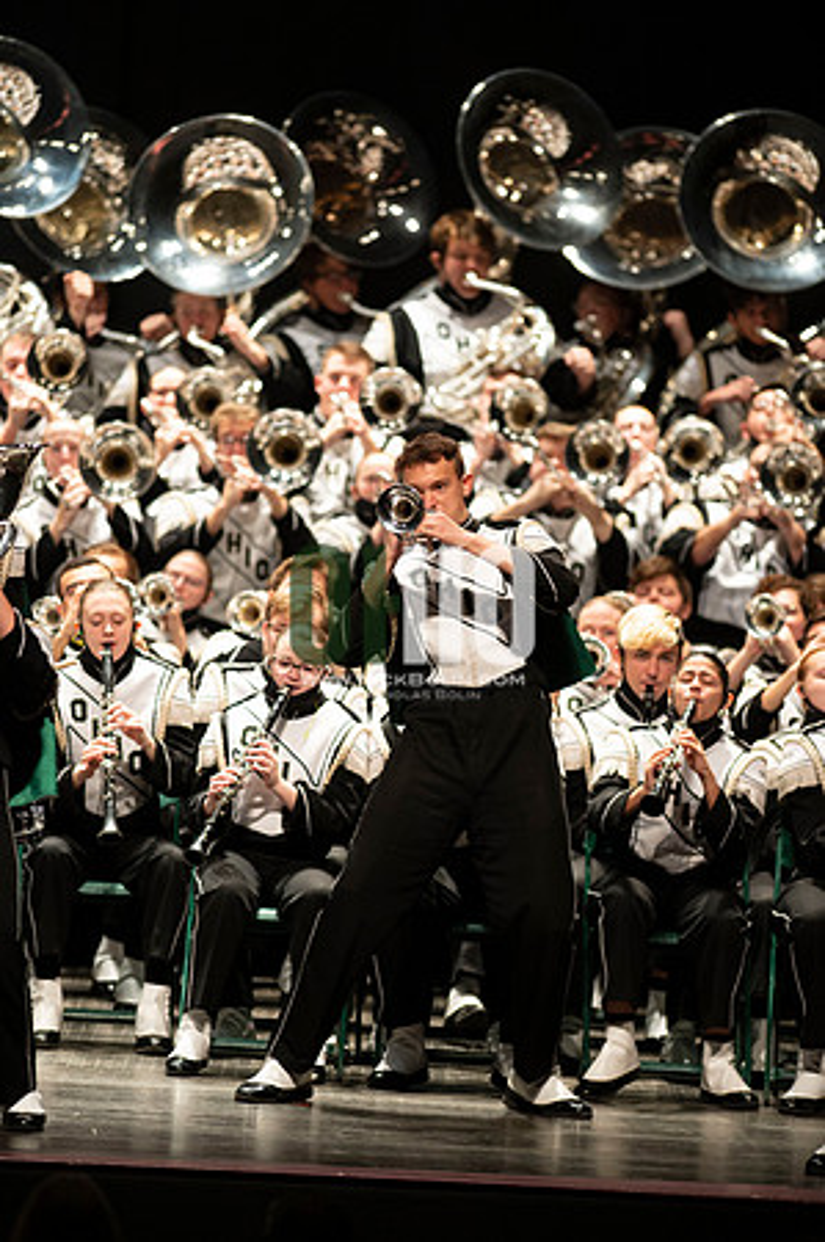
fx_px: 10336
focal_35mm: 300
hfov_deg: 4.6
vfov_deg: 6.9
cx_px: 412
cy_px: 621
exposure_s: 1/500
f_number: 2.8
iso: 3200
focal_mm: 300
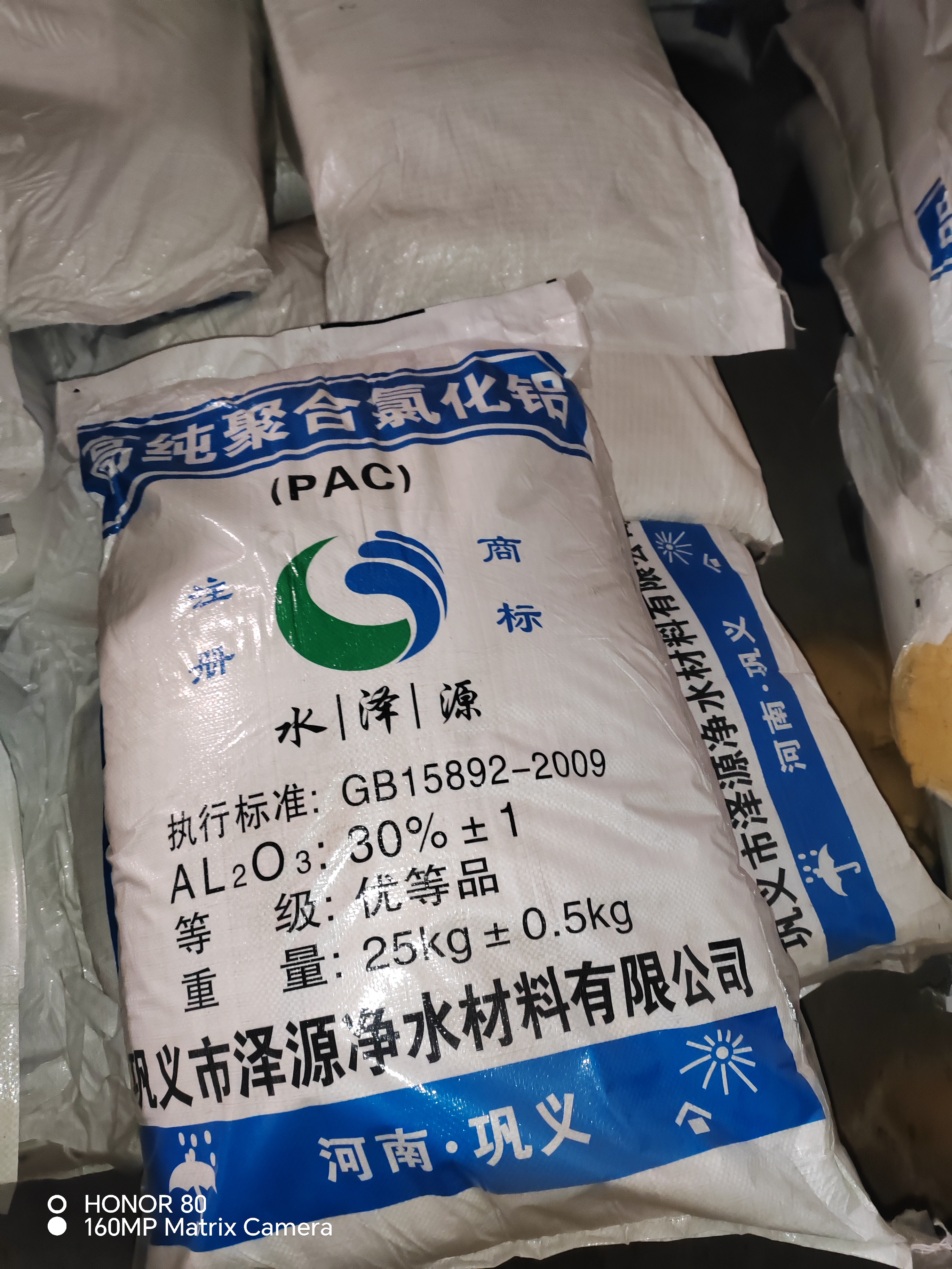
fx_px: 990
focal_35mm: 27
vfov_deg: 65.3
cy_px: 634
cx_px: 476
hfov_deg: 51.4
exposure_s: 1/50
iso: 6400
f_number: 1.8
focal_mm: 6.14
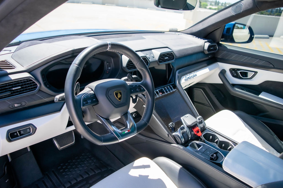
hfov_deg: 67.4
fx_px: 212
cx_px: 142
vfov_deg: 47.9
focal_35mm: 27
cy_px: 94
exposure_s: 1/1000
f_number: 4
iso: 560
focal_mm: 18
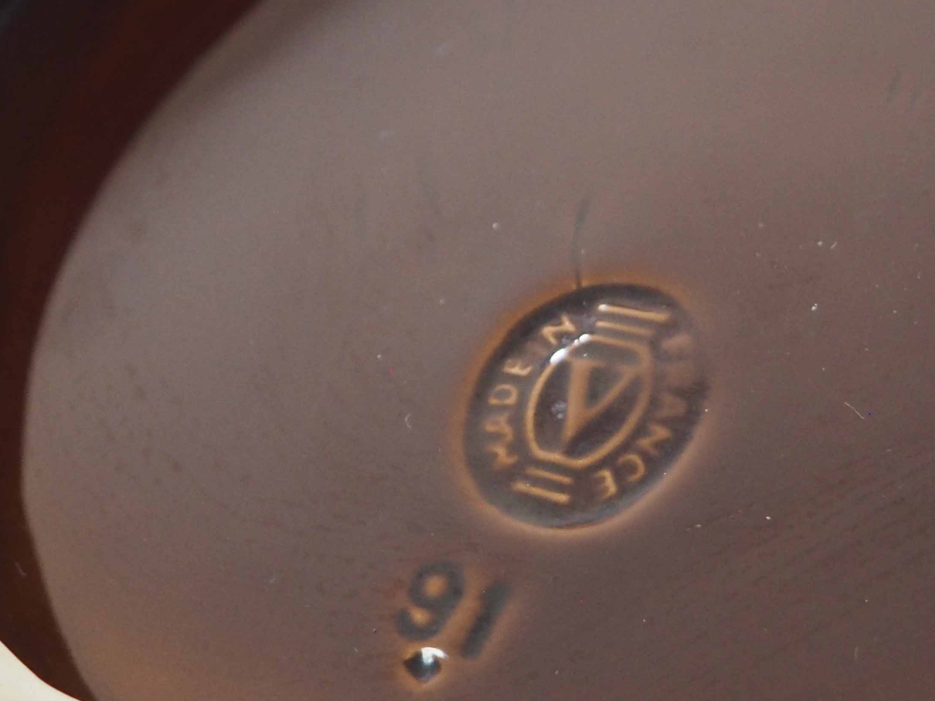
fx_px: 4754
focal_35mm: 176
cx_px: 611
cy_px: 561
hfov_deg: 11.2
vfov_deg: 8.4
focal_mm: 42
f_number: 5.6
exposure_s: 1/50
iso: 1600
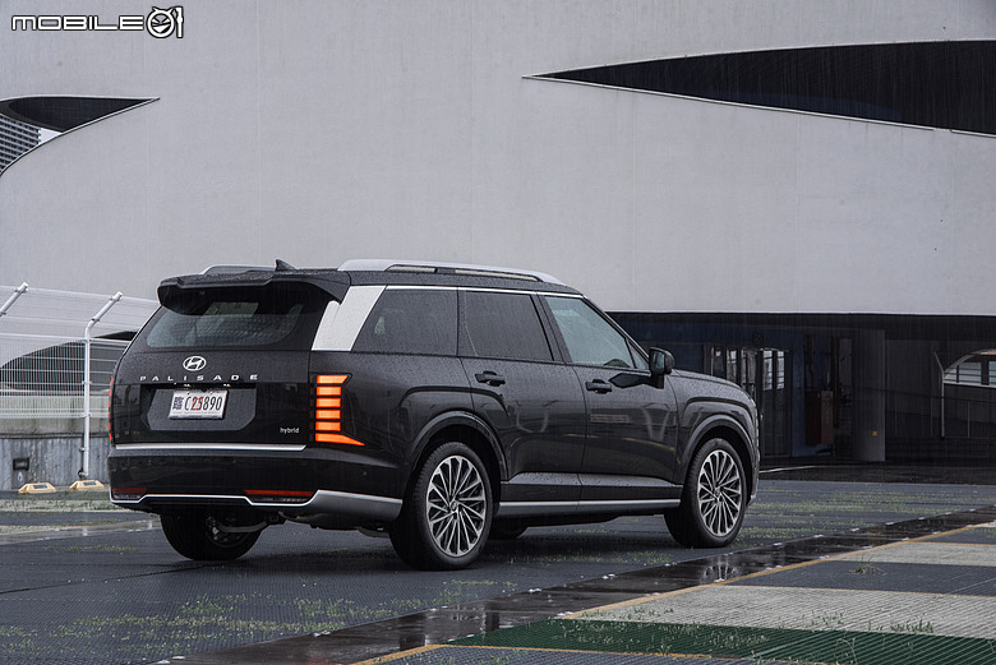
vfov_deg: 15.2
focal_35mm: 90
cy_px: 332
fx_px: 2491
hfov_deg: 22.6
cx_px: 498
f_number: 5.6
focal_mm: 90
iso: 800
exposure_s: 1/25
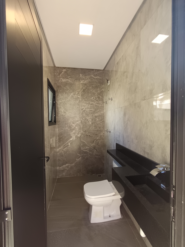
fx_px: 107
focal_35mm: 15
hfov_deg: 81.7
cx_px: 92
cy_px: 124
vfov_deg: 98.2
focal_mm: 1.65
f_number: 2.2
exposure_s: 1/120
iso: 184
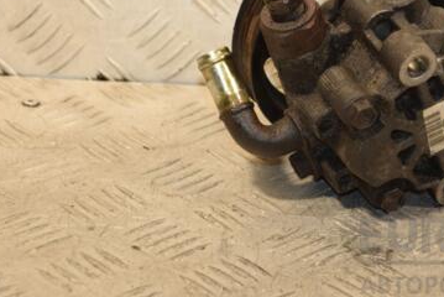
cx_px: 336
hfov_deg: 10.9
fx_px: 2318
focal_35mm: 188
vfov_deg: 7.3
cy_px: 69
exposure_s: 1/125
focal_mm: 75
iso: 800
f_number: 5.3
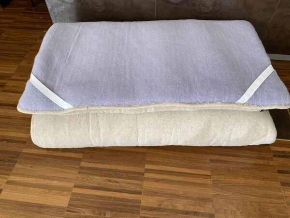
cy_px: 109
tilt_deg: -50.3
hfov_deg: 67.3
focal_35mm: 26
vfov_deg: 53.1
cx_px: 145
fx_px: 218
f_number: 1.8
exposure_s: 1/116
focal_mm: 4.25
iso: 125
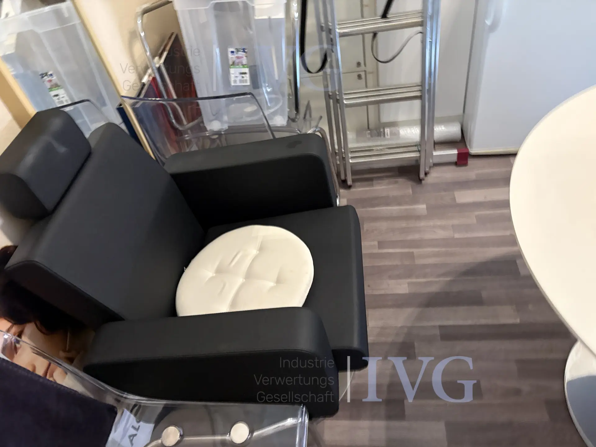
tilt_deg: -50.3
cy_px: 224
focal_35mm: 26
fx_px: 448
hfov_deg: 67.3
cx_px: 298
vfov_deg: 53.1
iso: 500
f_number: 1.6
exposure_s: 1/33
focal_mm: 5.96
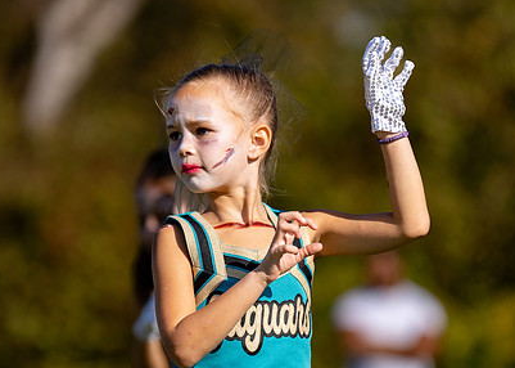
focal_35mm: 353
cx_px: 192
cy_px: 259
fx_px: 5161
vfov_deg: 4.1
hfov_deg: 5.7
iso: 100
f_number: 2.8
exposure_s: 1/5000
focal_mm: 200
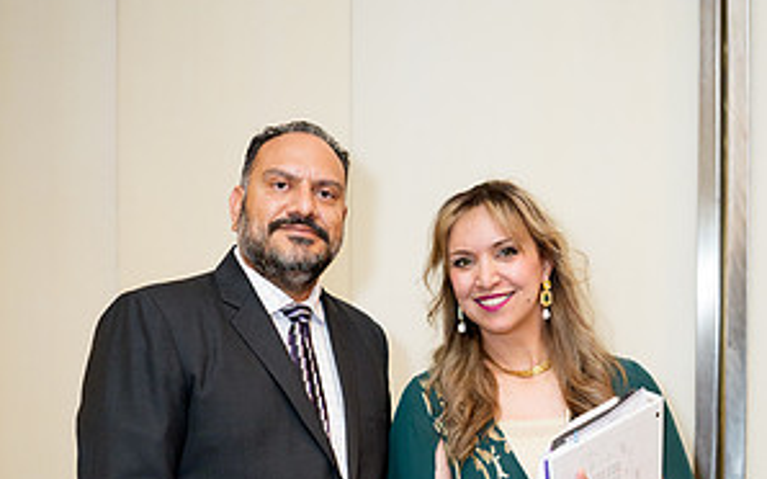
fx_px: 1609
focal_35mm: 77
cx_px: 384
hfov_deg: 26.8
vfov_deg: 16.5
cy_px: 497
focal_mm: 50
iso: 3200
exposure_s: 1/125
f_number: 2
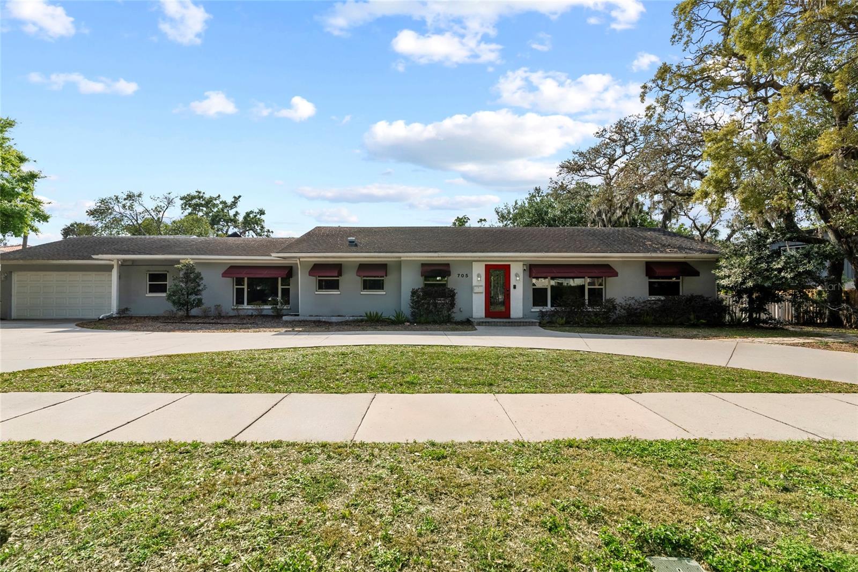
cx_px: 429
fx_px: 381
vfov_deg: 73.8
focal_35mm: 16
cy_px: 286
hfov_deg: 96.7
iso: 100
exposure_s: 1/40
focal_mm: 16
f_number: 7.1
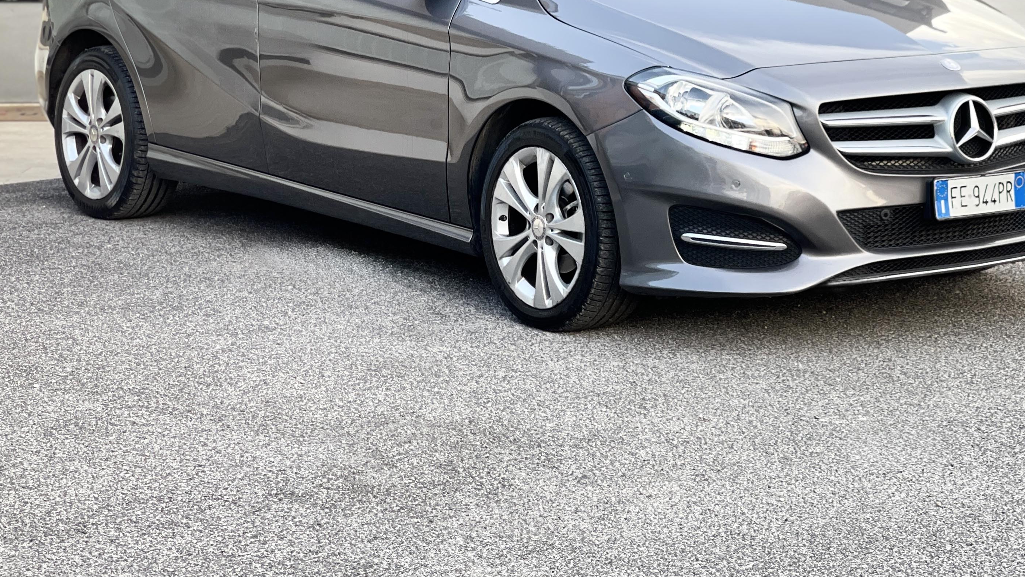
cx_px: 587
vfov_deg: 12.0
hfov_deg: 21.3
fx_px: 2718
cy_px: 75
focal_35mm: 100
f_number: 2.2
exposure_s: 1/121
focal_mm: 7.5
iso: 25
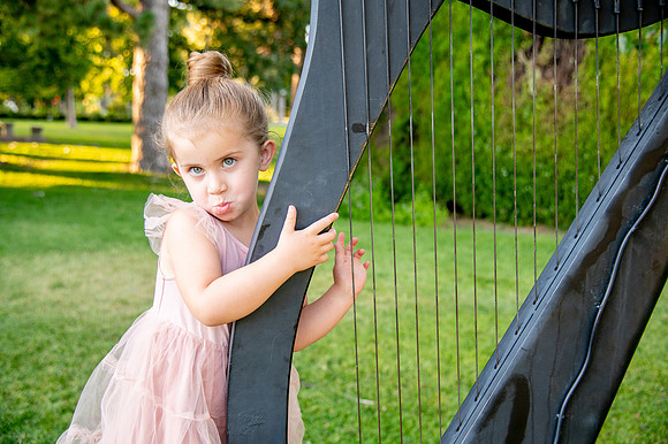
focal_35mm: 38
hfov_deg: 50.7
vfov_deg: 35.0
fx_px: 705
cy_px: 222
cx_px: 334
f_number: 4
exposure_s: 1/200
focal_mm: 38
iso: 640
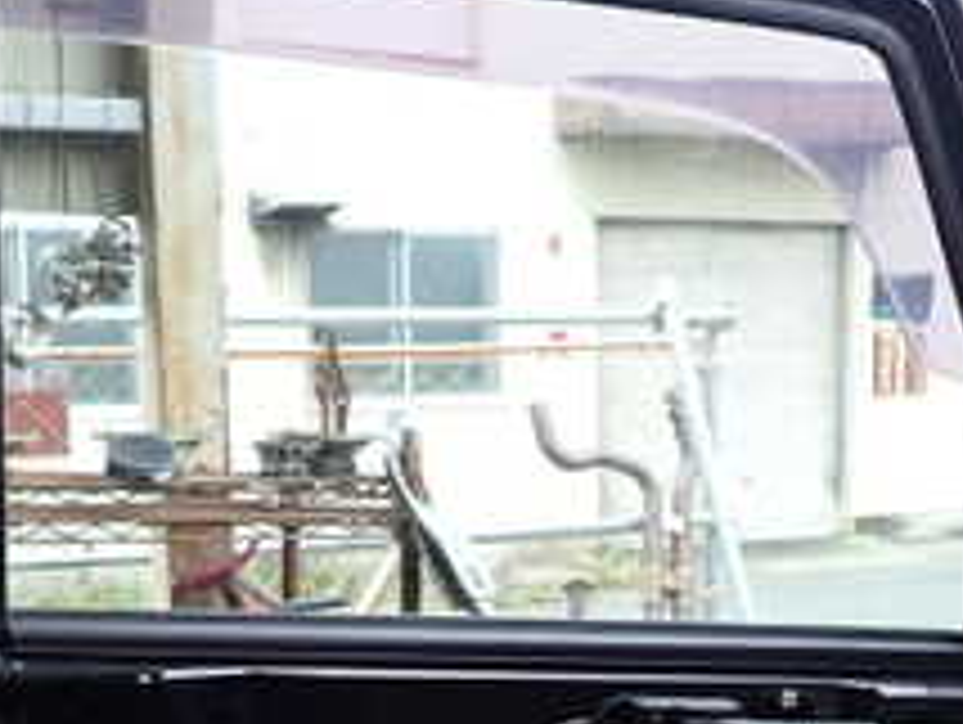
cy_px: 661
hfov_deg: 27.7
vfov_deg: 20.6
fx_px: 1950
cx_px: 441
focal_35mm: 70
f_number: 2.8
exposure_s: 1/100
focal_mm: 4.5
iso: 100
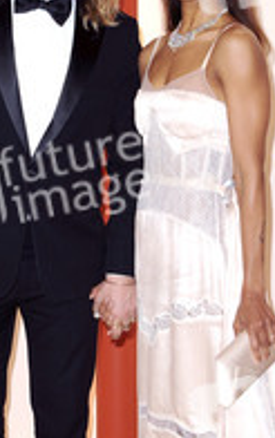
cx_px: 102
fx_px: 1542
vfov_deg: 16.1
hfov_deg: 10.2
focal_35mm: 129
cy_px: 297
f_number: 7.1
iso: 1600
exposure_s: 1/200
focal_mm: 62
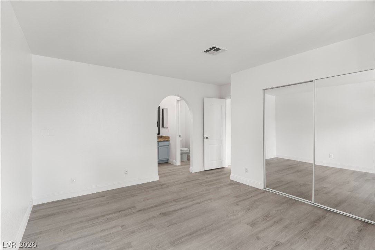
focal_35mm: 17
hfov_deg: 93.3
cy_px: 125
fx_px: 177
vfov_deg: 70.4
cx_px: 188
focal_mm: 17
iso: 400
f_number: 8
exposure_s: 1/8
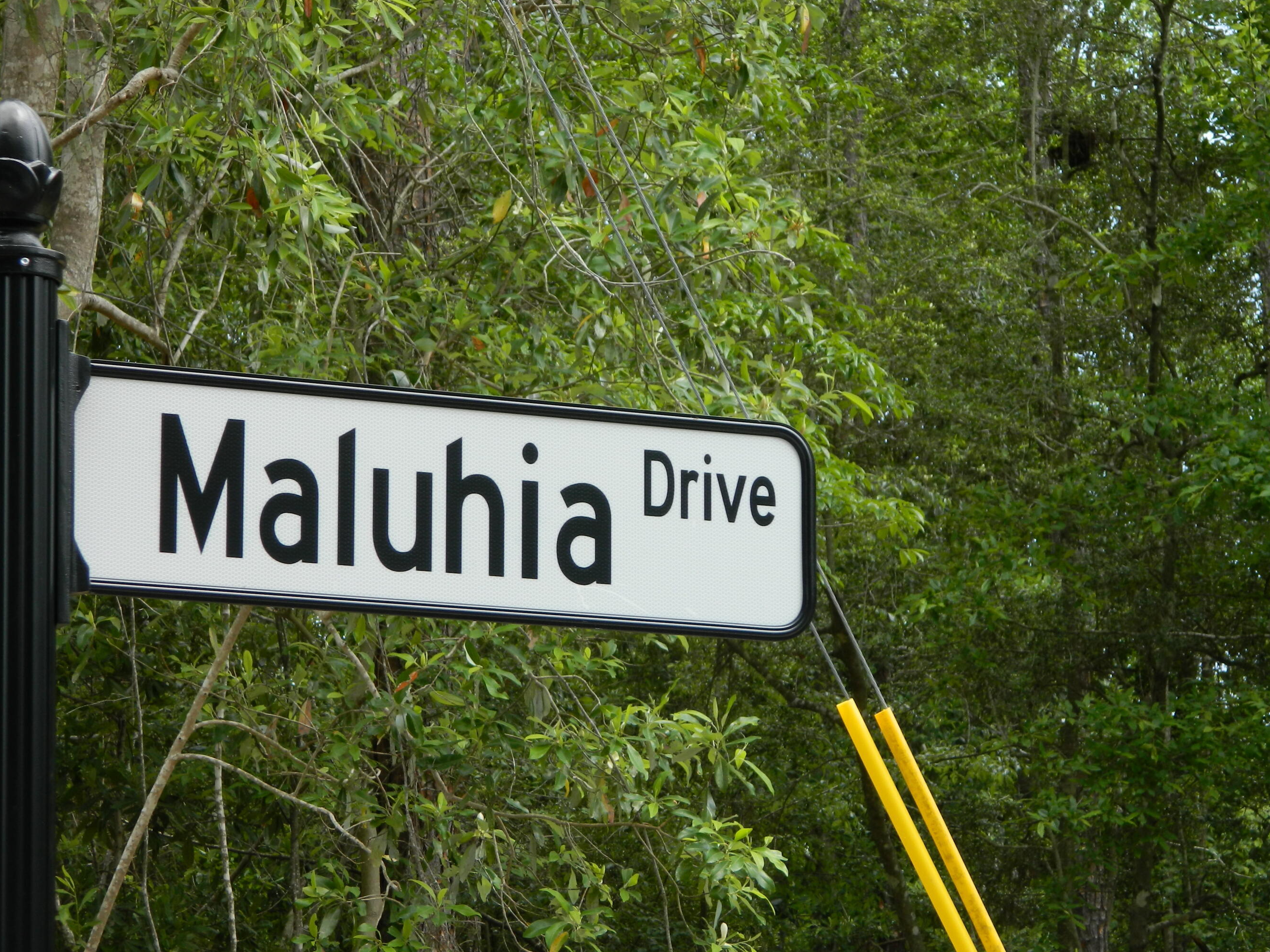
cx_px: 613
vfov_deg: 12.8
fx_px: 4256
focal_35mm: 116
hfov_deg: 17.0
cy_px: 516
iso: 80
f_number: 4.5
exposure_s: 1/160
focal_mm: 18.6
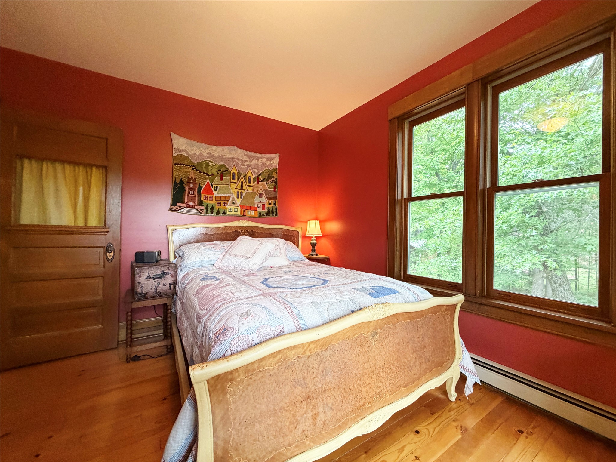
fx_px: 249
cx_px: 308
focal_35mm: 14
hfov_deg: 102.1
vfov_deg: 85.7
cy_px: 231
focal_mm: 2.22
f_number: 2.2
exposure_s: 1/60
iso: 320
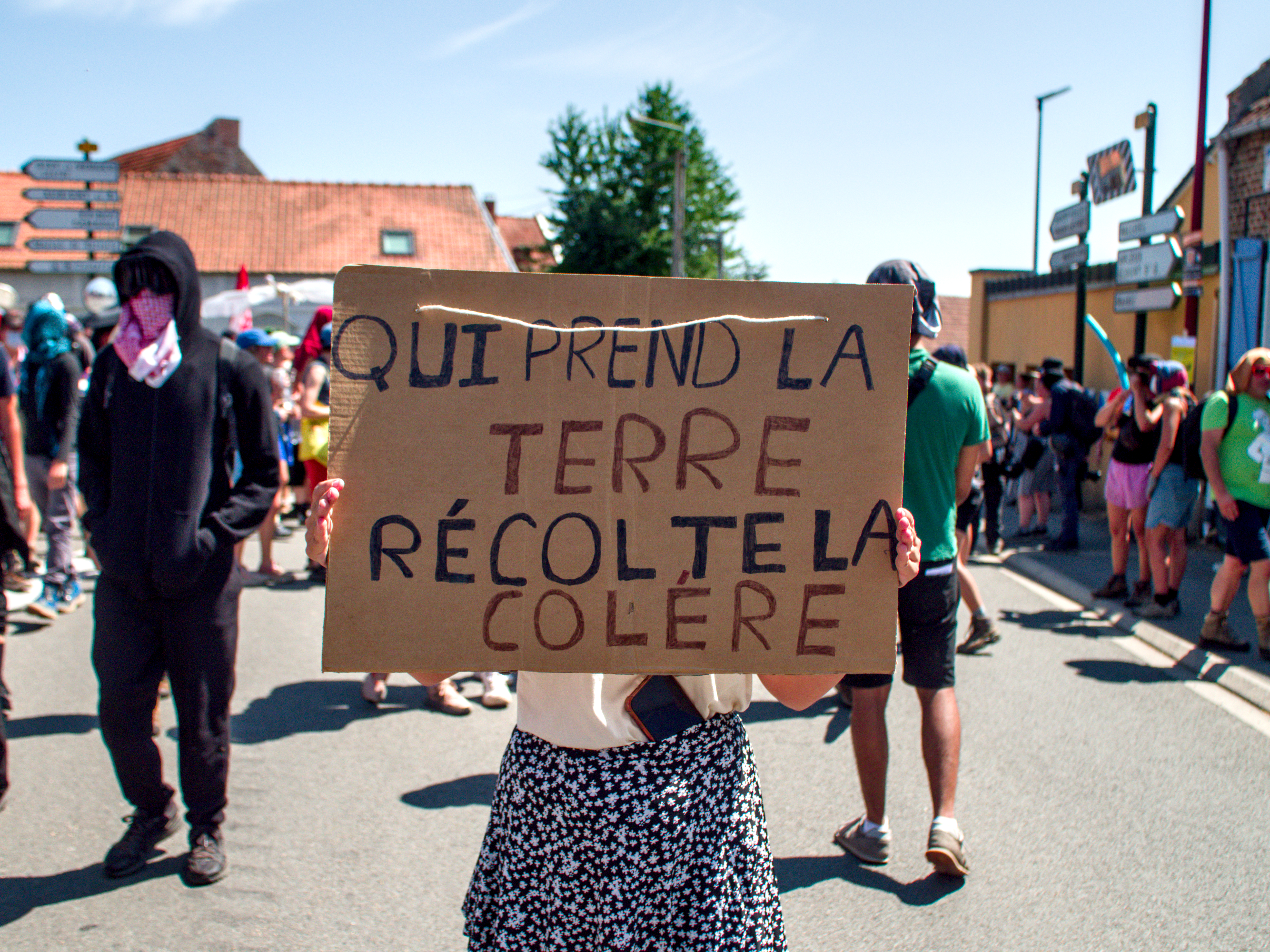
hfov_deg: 52.6
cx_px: 635
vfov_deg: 40.7
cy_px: 476
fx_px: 1284
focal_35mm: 35
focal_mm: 17
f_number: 2.5
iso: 800
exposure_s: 1/5000
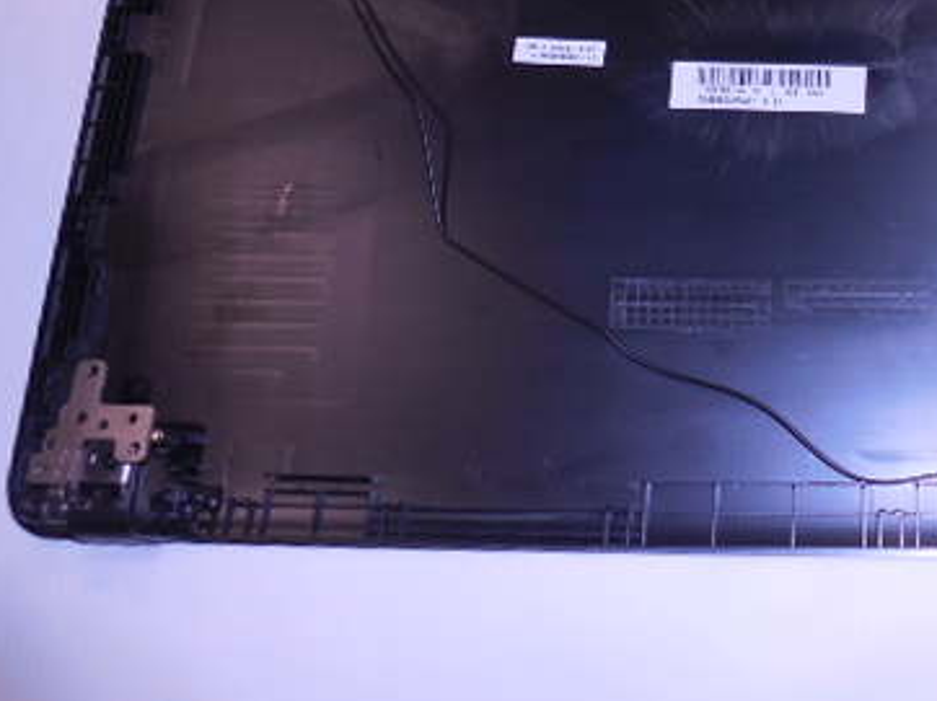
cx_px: 813
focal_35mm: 46
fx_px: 1244
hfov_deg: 38.9
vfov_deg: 30.5
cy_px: 119
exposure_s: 1/30
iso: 125
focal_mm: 4.6
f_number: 3.5
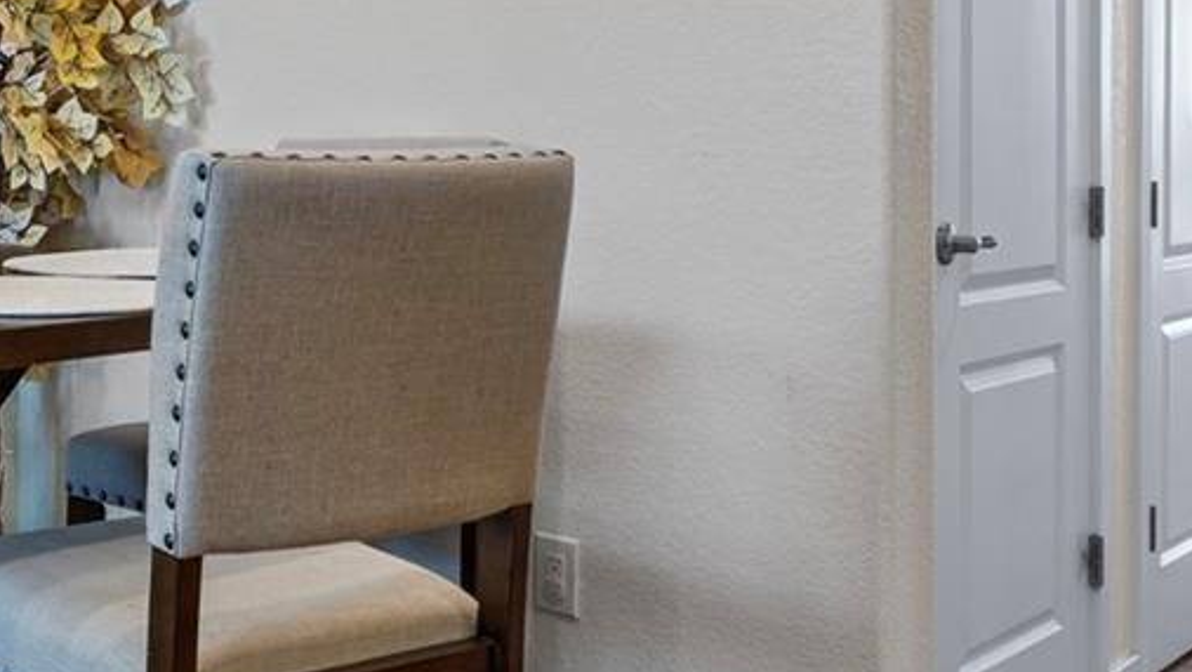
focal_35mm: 53
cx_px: 71
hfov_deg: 36.2
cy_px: 179
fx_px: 1676
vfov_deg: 22.5
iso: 320
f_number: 6.3
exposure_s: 1/6
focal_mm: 16
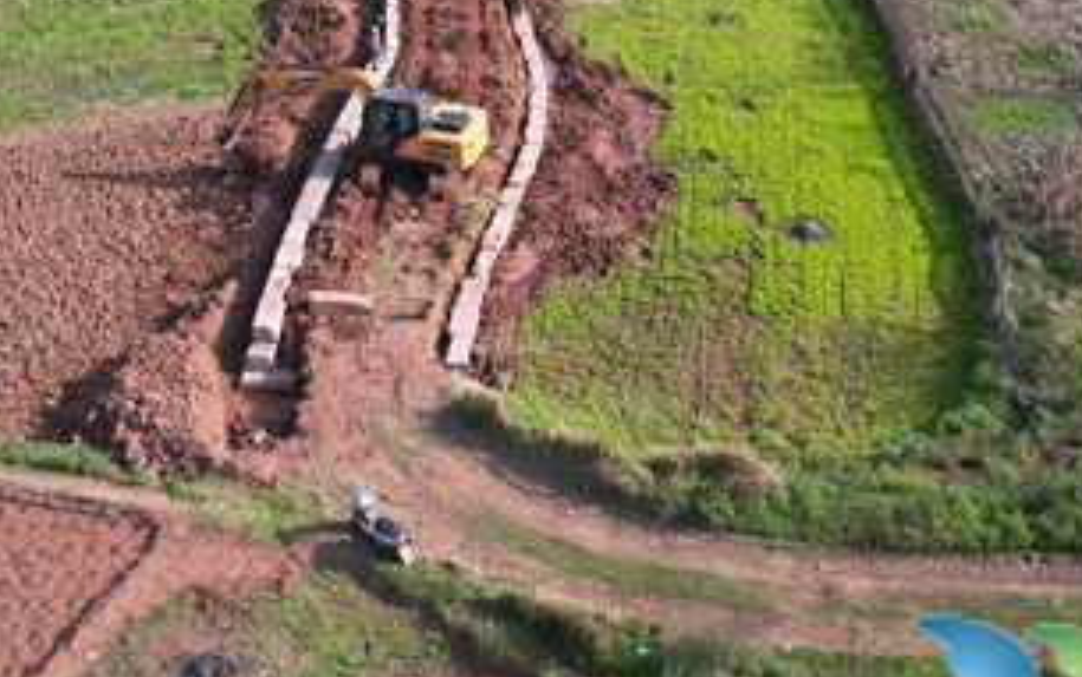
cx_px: 564
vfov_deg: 27.1
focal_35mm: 47
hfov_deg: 42.6
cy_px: 165
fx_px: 1387
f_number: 2.8
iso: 110
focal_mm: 8.38
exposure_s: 1/725
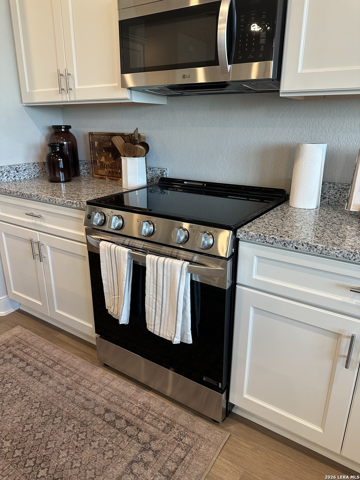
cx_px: 180
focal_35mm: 24
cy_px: 240
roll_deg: -1.6
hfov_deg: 56.8
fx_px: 333
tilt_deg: -18.0
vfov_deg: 71.6
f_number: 1.78
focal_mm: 6.86
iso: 200
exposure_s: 1/120
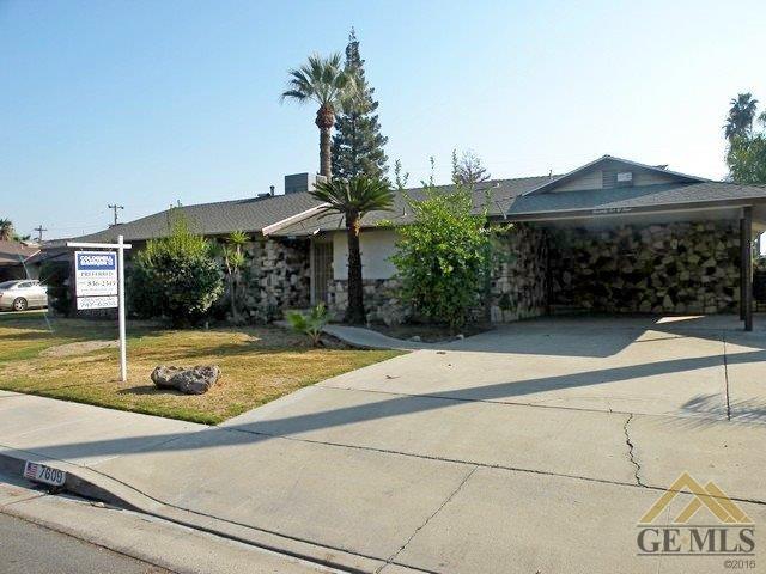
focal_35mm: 27
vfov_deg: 51.4
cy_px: 287
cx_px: 383
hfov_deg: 65.3
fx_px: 597
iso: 64
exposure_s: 1/217
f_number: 6.3
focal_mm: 4.7
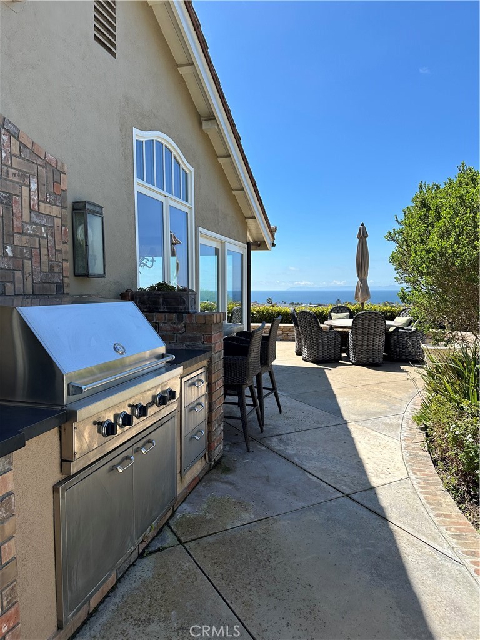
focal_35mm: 24
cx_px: 240
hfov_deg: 56.8
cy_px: 320
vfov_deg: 71.6
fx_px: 444
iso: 80
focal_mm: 6.86
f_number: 1.78
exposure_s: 1/3717
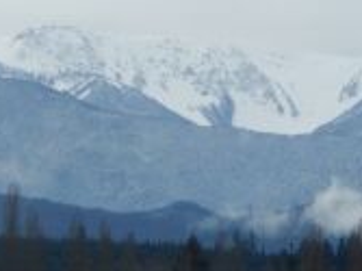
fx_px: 5194
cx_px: 215
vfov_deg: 3.0
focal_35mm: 497
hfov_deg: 4.0
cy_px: 130
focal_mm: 37.1
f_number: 5.4
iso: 125
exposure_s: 1/500
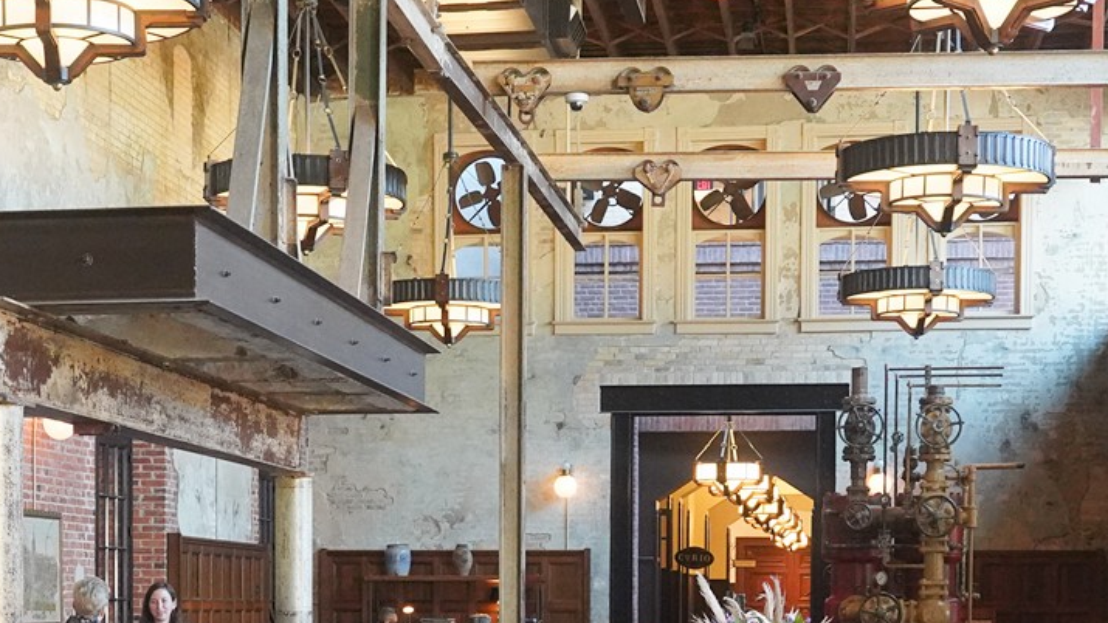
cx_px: 451
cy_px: 727
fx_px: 2409
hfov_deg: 25.9
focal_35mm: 82
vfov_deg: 14.3
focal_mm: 28
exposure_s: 1/100
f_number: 7.1
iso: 6400
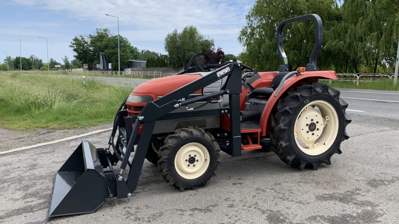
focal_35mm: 29
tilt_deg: -7.7
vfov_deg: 40.1
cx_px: 197
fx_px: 307
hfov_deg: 66.1
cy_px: 122
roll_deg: -0.6
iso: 25
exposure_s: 1/1447
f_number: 1.8
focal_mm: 4.25
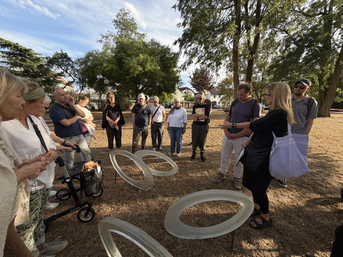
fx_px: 139
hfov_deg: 102.1
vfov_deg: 85.7
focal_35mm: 14
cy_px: 128
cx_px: 172
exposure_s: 1/770
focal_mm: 2.22
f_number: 2.2
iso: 32
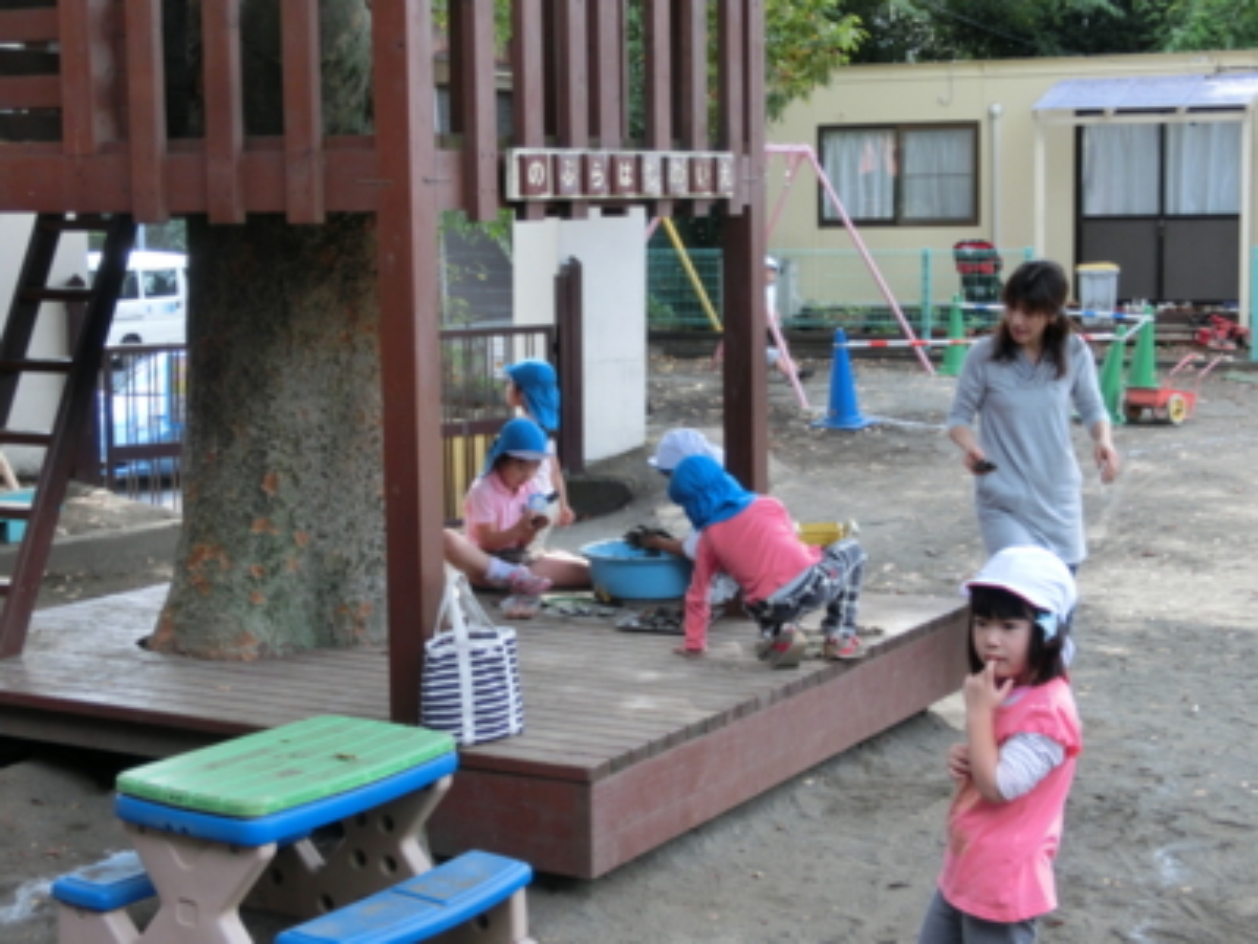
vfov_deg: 23.3
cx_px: 629
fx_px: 2290
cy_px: 472
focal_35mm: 63
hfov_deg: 30.7
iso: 100
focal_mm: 11.17
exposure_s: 1/125
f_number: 4.6
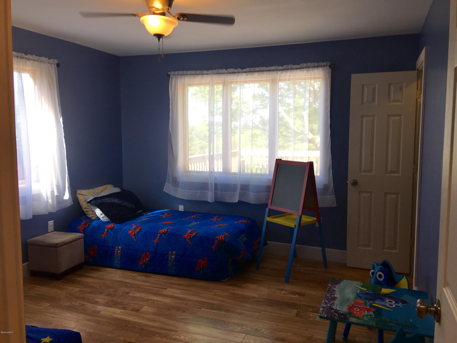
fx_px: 383
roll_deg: +0.2
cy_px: 172
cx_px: 228
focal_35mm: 29
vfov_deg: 48.2
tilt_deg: -5.0
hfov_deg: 61.7
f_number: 2.2
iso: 32
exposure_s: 1/60
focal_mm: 4.15
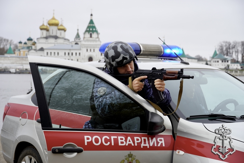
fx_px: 518
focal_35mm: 76
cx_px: 122
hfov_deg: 26.5
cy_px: 82
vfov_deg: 17.8
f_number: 5.6
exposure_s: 1/80
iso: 100
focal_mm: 51
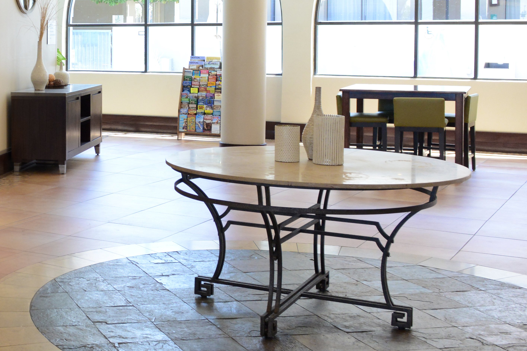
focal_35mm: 63
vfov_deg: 21.3
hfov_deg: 28.8
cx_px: -55
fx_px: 922
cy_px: 63
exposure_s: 1/125
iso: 1600
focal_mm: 24
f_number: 5.6
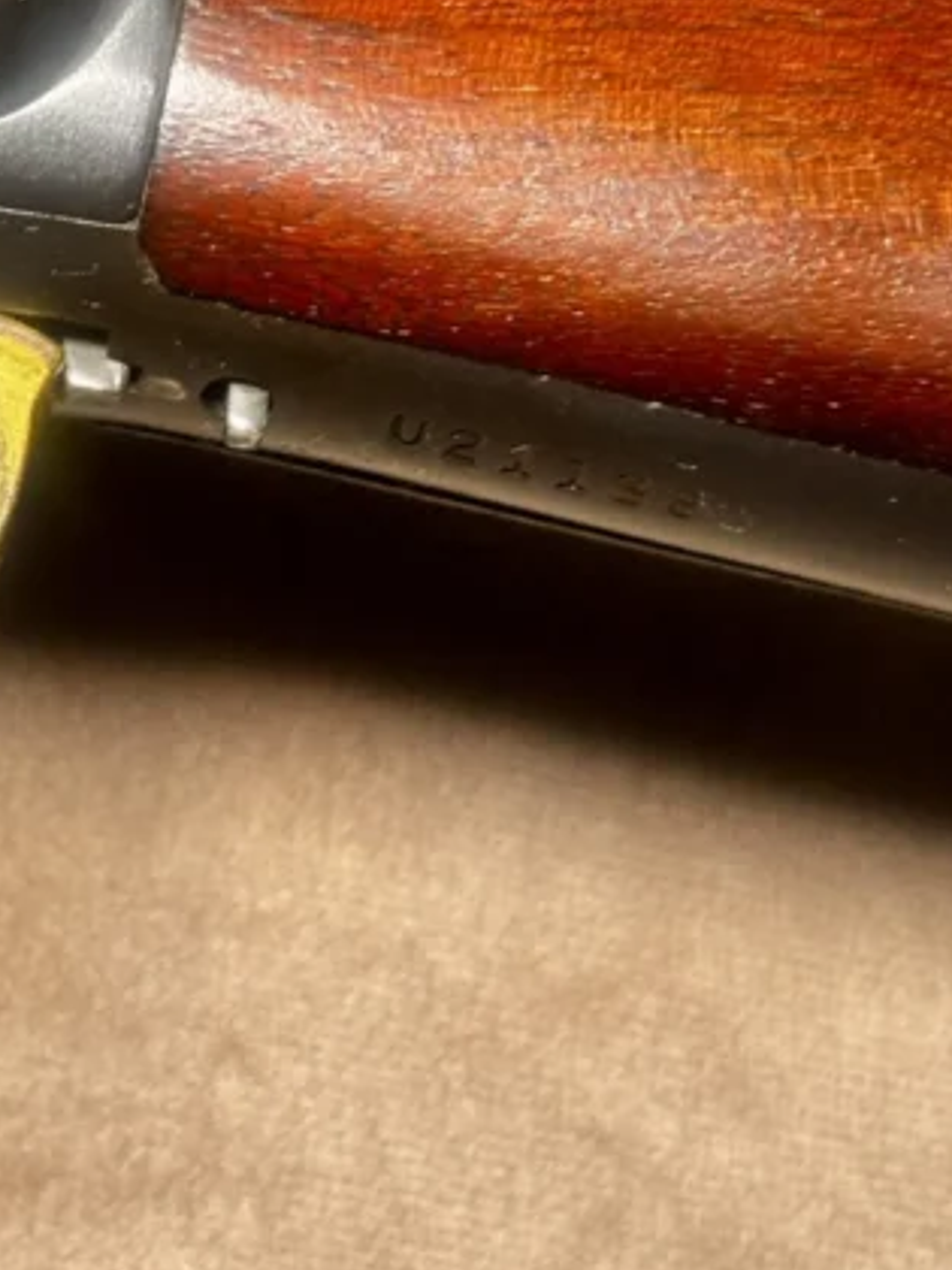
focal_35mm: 99
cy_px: 296
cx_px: 148
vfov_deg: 19.7
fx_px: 3630
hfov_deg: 14.8
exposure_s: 1/60
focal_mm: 5.96
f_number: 1.6
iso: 125
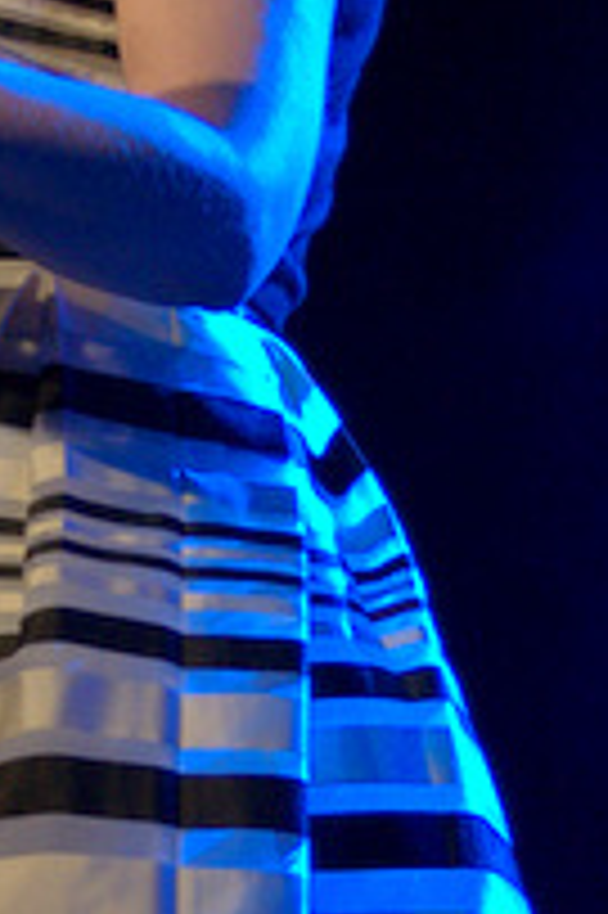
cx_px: -309
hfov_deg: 9.3
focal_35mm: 144
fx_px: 3648
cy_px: 738
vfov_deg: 14.2
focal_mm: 27
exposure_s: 1/80
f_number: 2.8
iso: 800
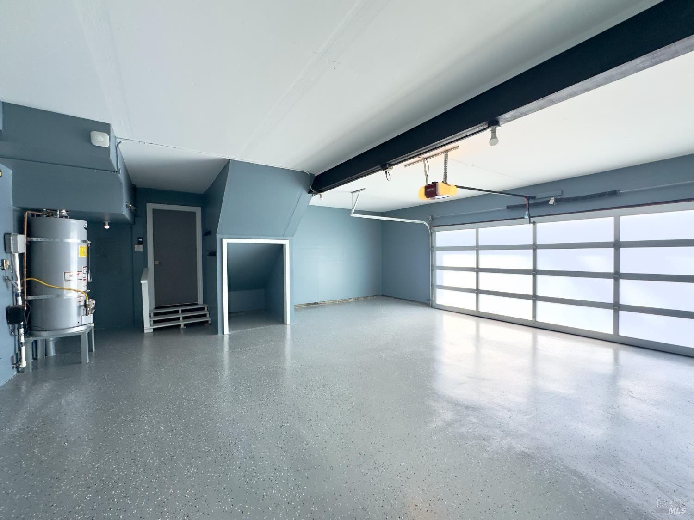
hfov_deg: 102.1
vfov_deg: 85.7
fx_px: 281
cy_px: 260
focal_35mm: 14
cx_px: 347
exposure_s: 1/101
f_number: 2.2
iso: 40
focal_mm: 2.22
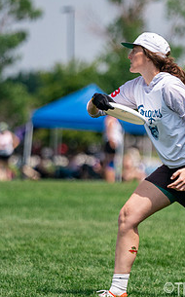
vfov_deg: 4.0
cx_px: 206
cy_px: 135
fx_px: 4294
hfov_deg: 2.5
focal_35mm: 531
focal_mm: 200
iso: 640
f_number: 2.8
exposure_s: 1/12800
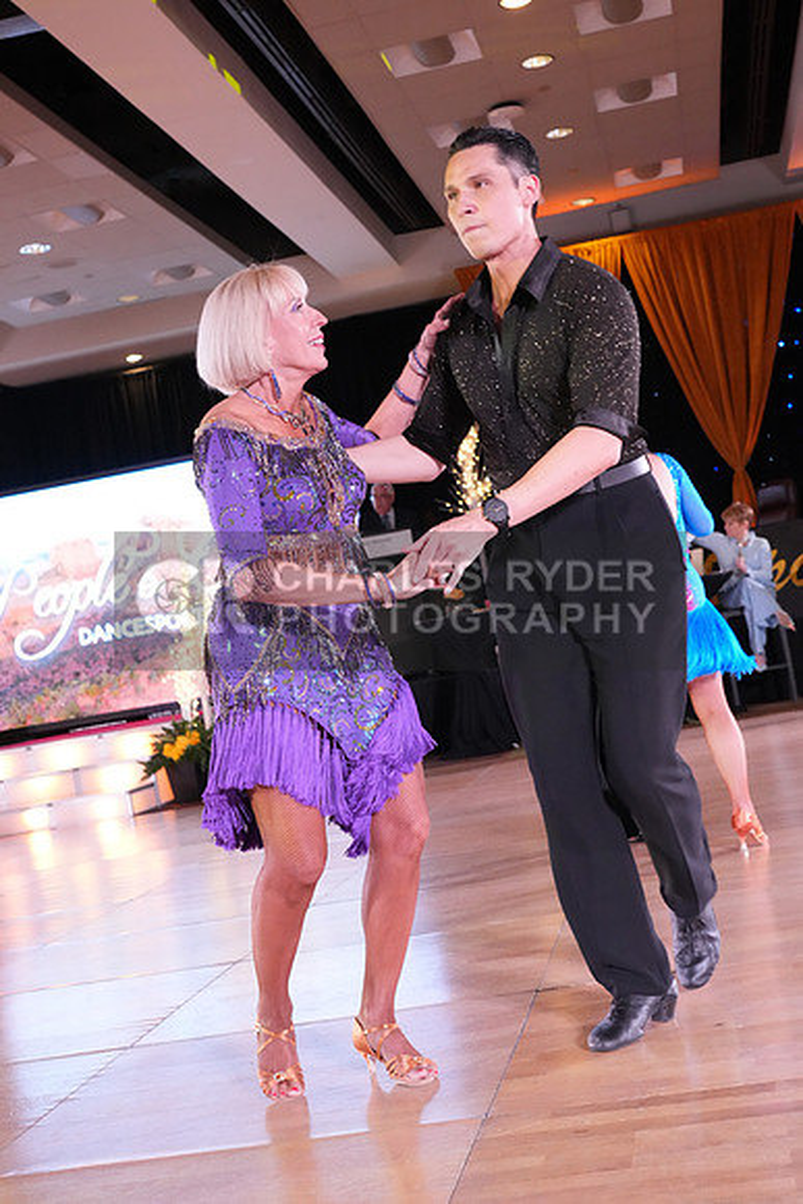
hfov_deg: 27.5
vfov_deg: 40.3
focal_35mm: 49
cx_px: 402
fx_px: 1638
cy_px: 602
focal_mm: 49
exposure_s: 1/250
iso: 8000
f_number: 6.3
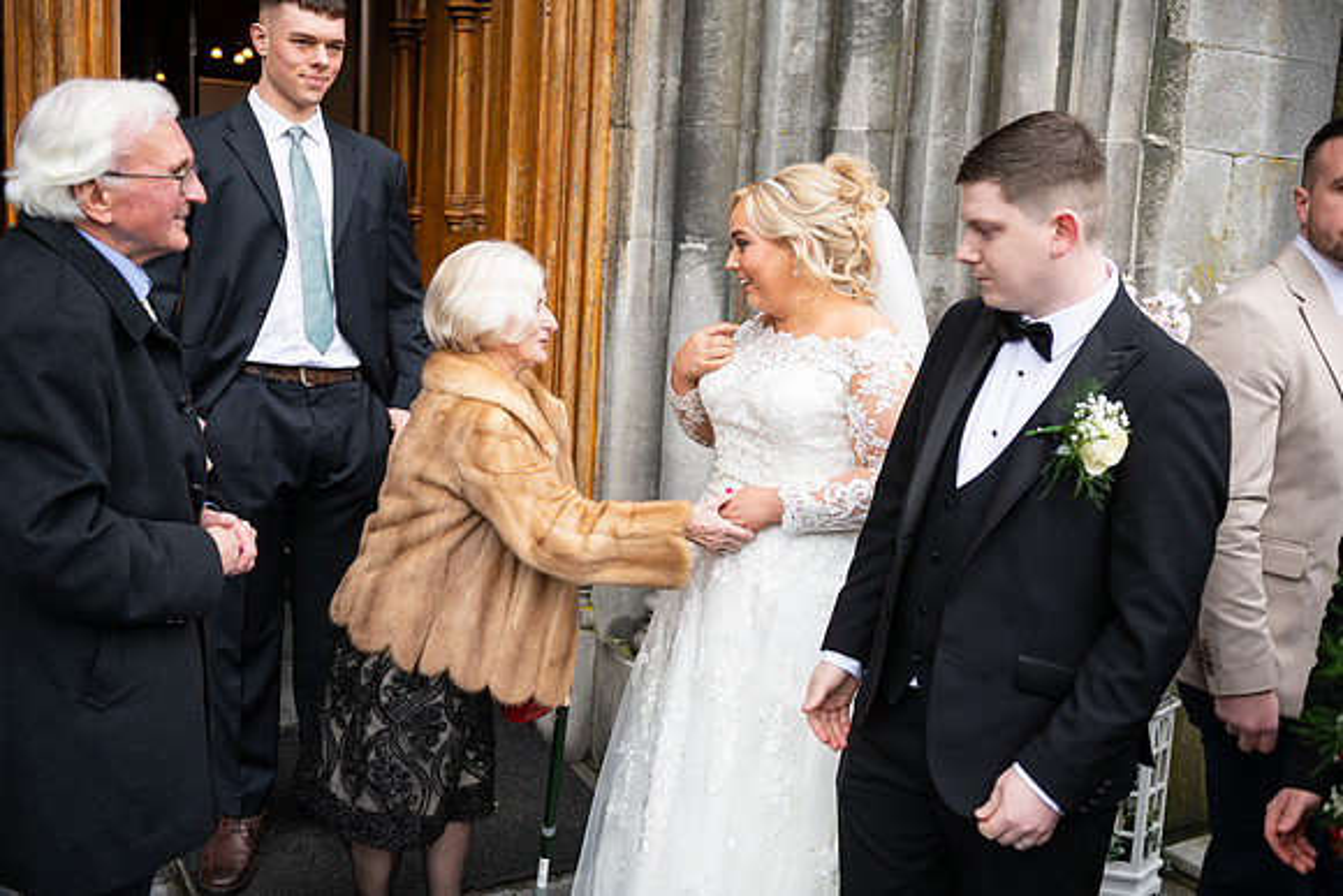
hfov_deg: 53.1
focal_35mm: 36
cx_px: 672
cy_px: 448
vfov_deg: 36.9
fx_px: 1343
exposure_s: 1/160
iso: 125
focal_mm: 36
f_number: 3.5
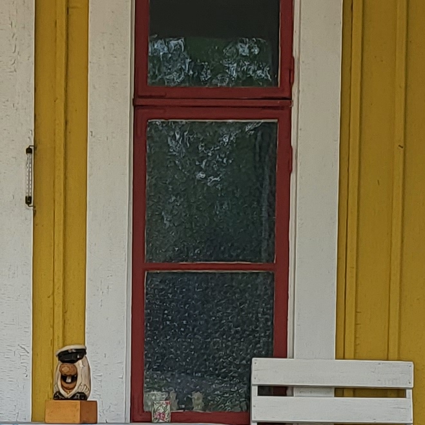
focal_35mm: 129
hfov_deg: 13.5
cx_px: 82
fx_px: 1792
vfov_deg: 13.3
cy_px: 472
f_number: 1.8
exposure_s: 1/781
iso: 40
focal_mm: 5
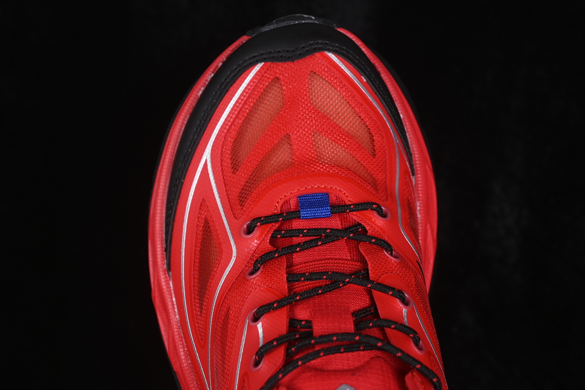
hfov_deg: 27.0
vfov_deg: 18.2
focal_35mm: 75
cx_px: 292
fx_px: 1219
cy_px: 195
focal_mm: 50
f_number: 7.1
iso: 160
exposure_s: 1/80
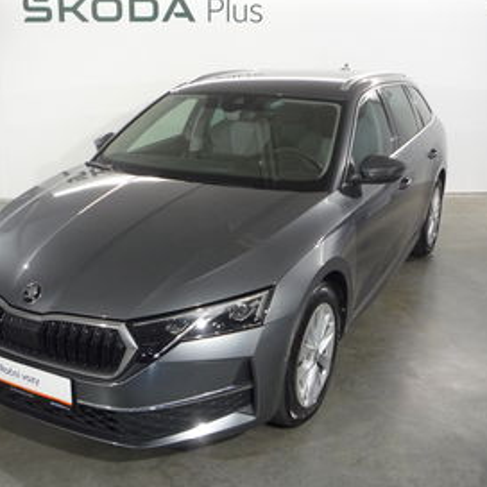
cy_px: 244
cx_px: 213
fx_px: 621
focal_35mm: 39
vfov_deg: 42.8
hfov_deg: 42.8
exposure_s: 1/30
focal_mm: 5.2
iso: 250
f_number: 3.3
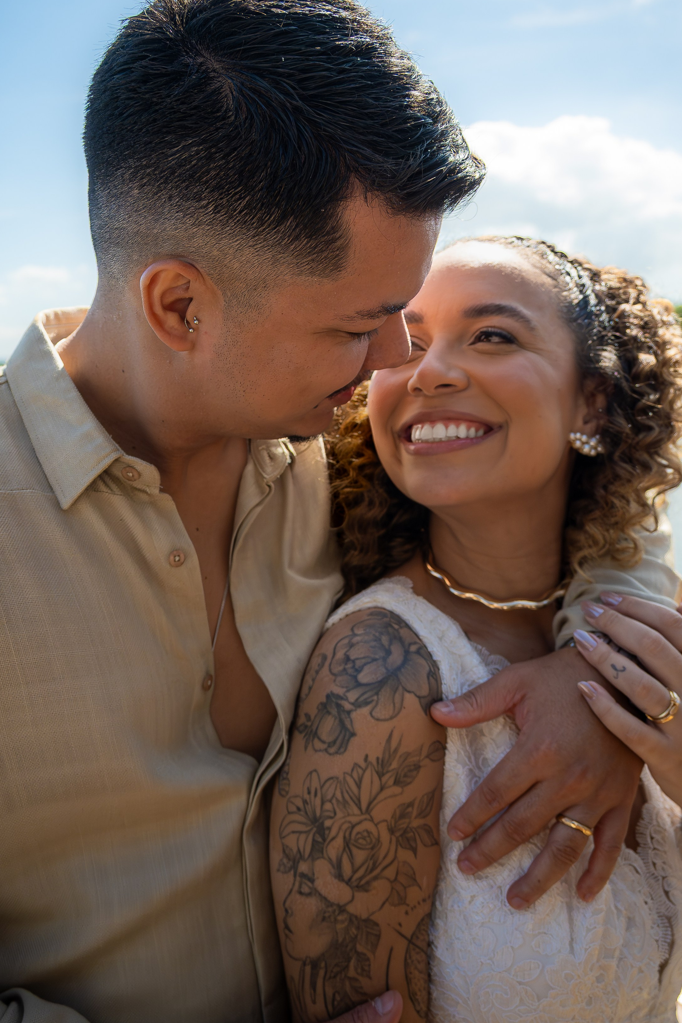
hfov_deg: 38.9
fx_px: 966
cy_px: 471
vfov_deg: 55.7
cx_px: 323
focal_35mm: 34
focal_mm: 18
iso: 500
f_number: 3.5
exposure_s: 1/3200
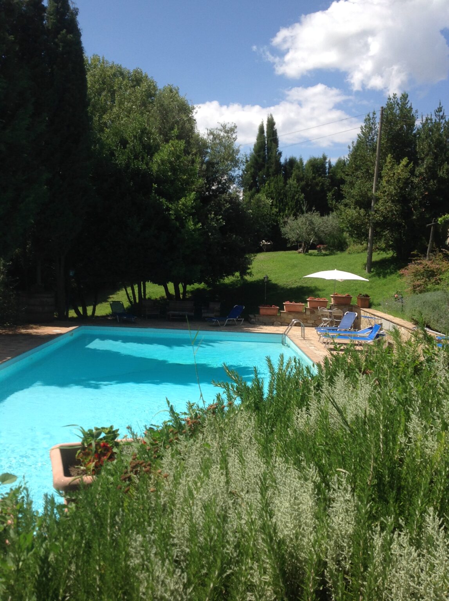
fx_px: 607
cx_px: 224
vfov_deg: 52.7
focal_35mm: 35
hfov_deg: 40.6
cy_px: 300
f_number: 2.4
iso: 50
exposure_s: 1/2016
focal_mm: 4.28
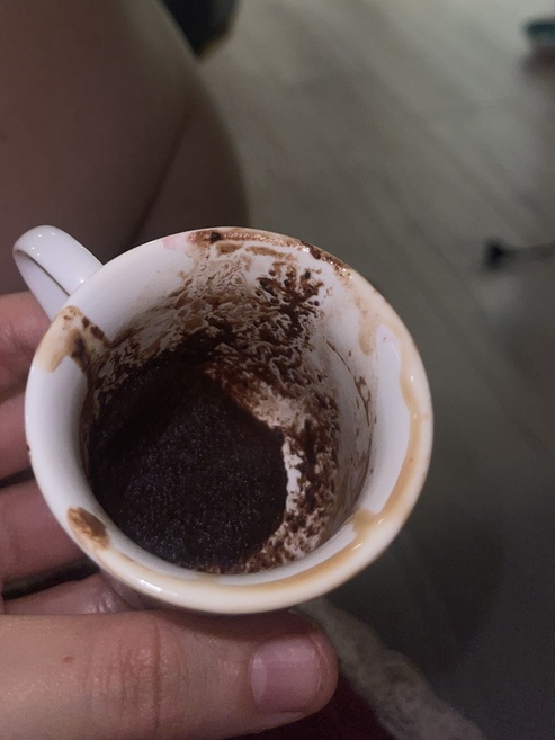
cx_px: 266
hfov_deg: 40.7
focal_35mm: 35
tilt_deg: -35.9
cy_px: 241
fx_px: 748
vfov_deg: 51.5
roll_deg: +1.1
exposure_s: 1/27
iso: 40
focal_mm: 5.1
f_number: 1.6
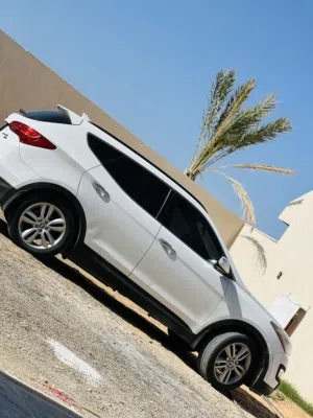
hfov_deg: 19.1
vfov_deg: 25.3
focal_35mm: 77
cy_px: 209
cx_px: 156
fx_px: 928
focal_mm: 9
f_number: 2.8
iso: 32
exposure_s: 1/1220
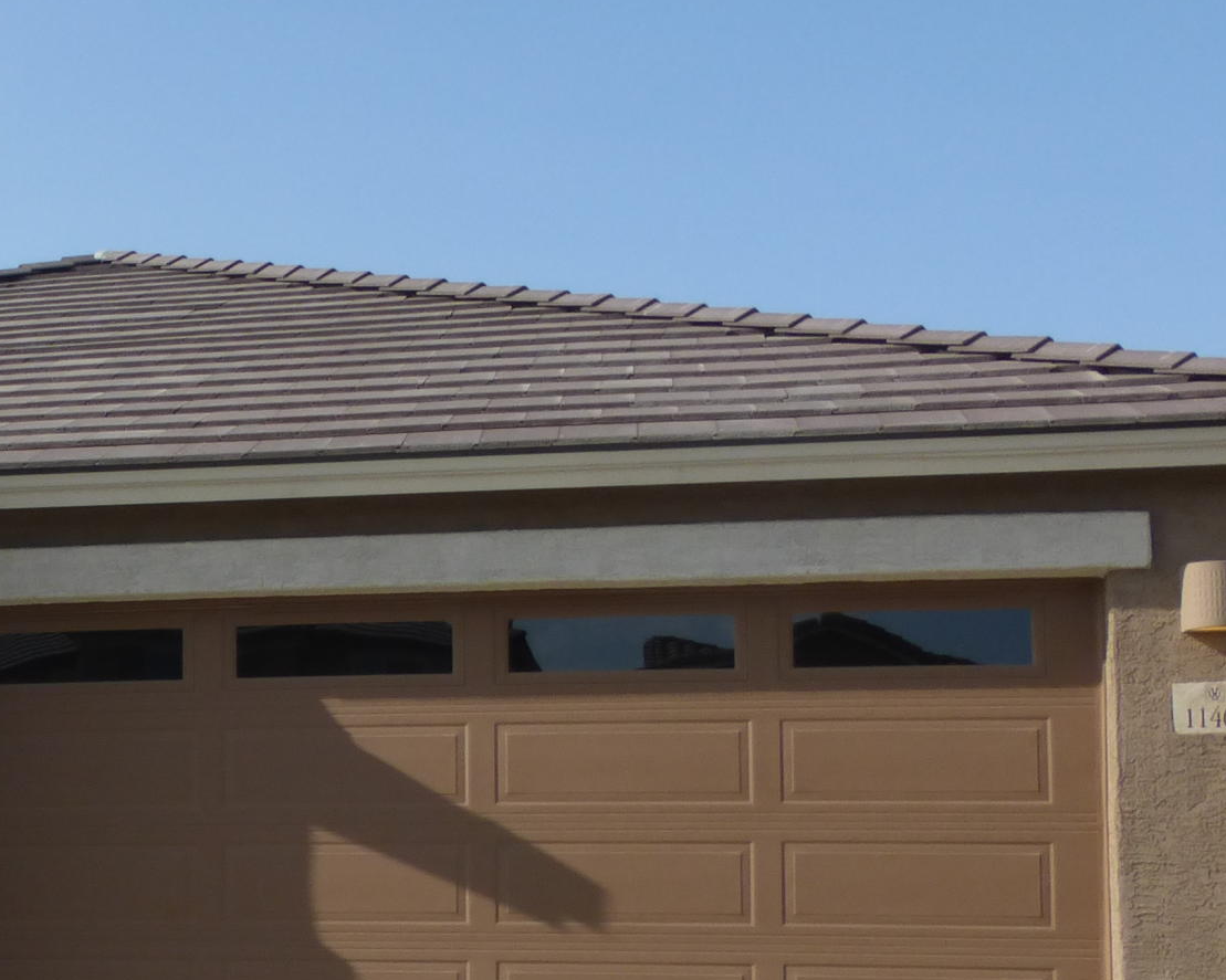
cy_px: 760
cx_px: 22
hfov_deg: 27.2
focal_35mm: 66
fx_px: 2395
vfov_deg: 22.9
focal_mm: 4.3
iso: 100
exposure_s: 1/800
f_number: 4
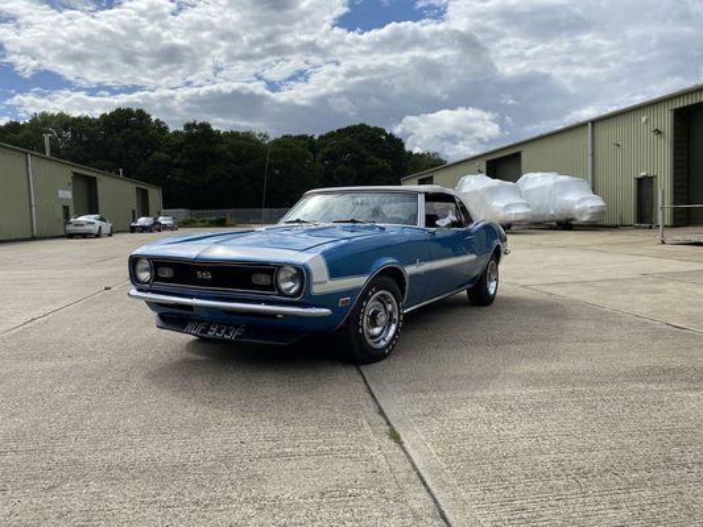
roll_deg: +2.7
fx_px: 528
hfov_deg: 67.3
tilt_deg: -2.8
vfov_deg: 53.1
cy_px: 264
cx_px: 352
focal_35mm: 26
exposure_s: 1/4444
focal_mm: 4.25
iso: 32
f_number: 1.8
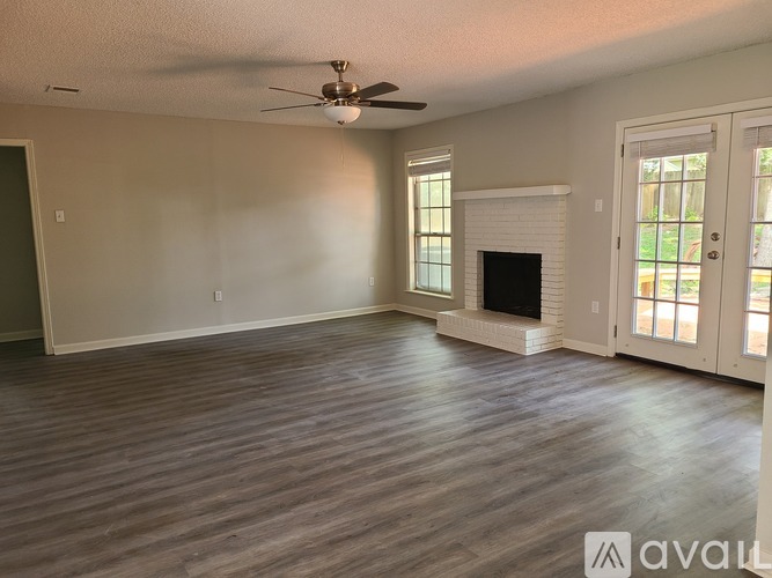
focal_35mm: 26
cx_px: 386
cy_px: 289
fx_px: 580
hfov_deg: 67.3
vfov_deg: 53.0
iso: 200
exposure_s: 1/60
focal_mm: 5.4
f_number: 1.8
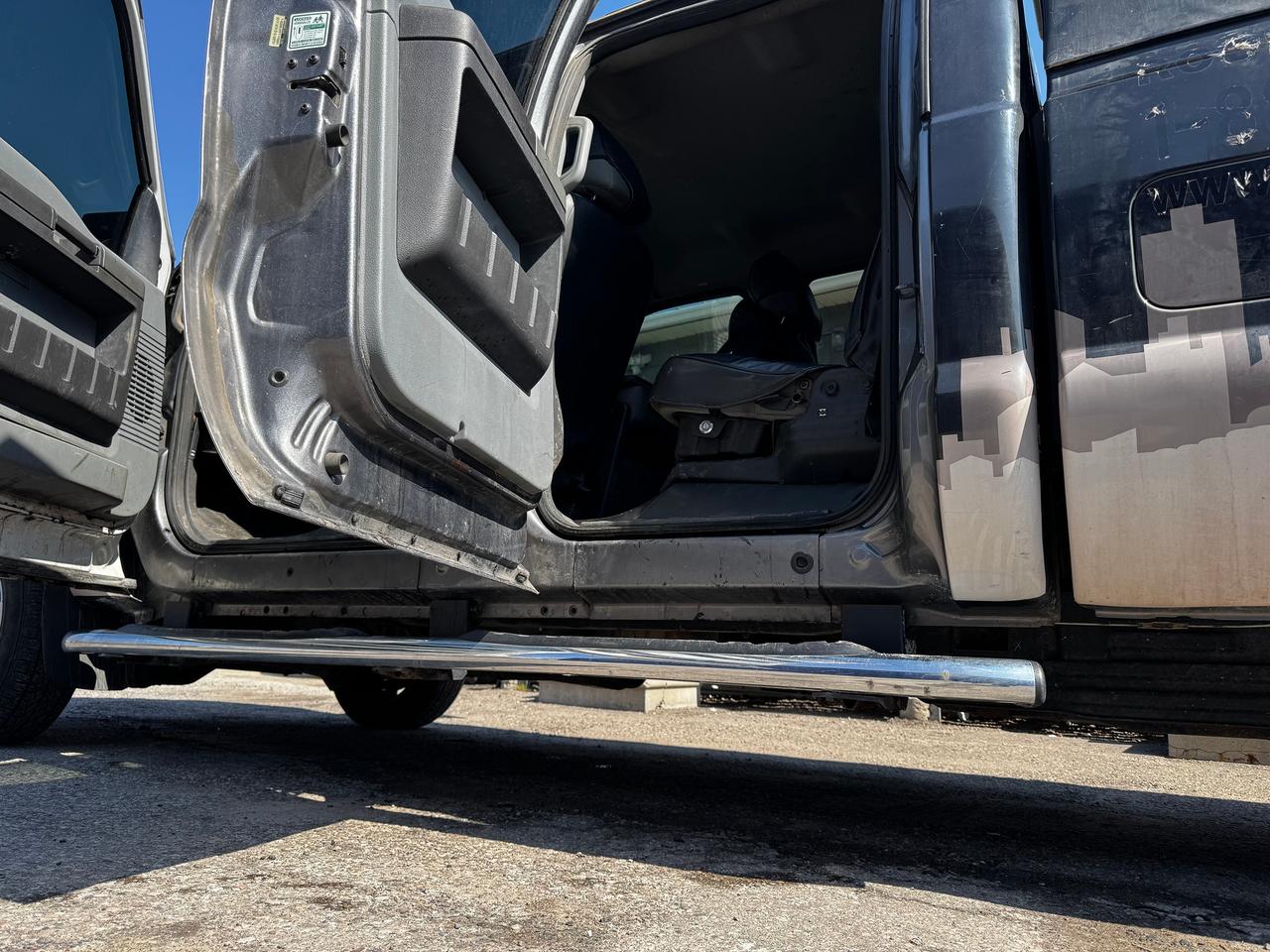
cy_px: 476
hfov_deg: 71.6
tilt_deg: +11.0
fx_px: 881
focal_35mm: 24
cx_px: 635
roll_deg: -0.6
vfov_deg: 56.8
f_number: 1.78
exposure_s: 1/1425
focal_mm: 6.76
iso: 80
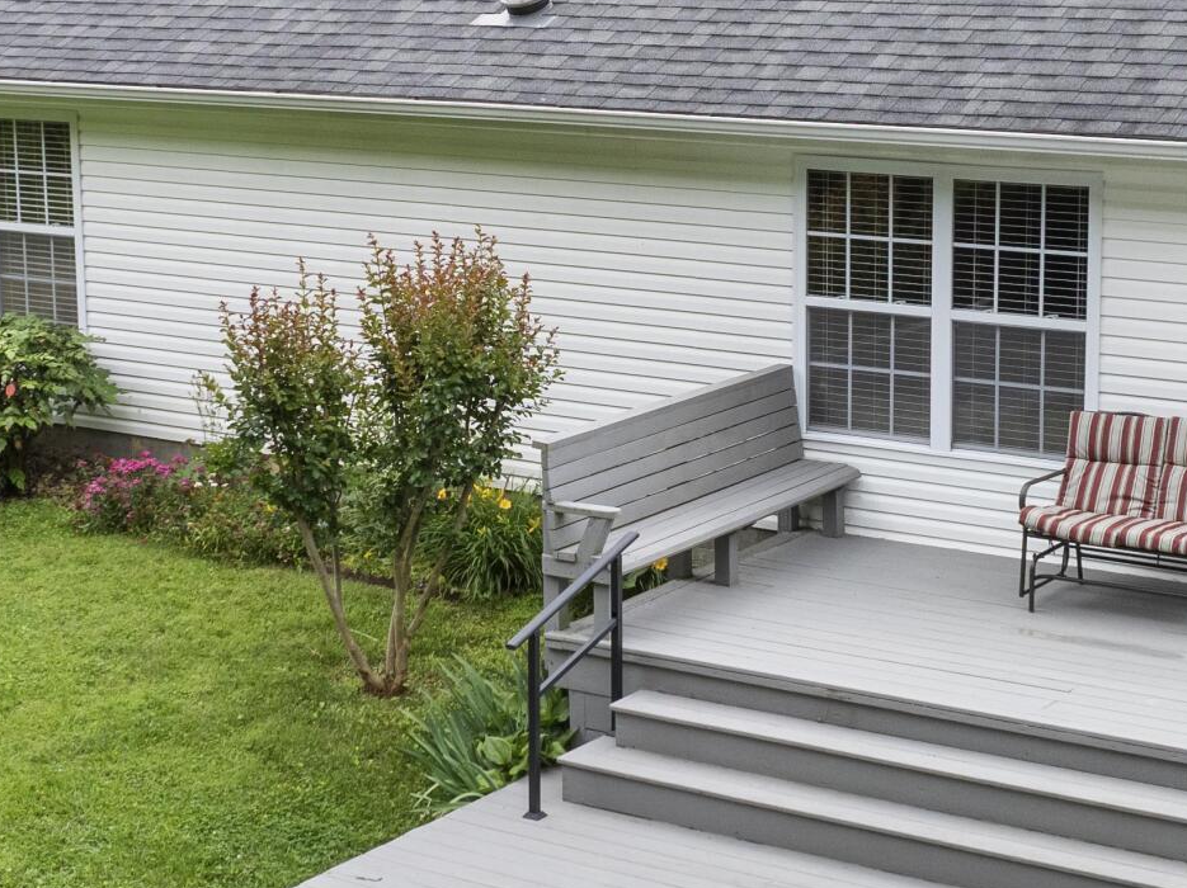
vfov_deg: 19.1
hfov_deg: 25.3
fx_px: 2639
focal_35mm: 77
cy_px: 369
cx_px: 650
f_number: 2.8
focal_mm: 12.29
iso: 310
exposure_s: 1/200
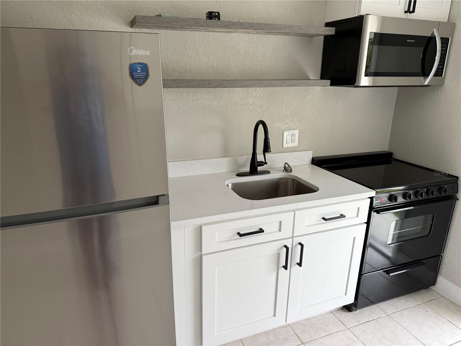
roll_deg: -0.6
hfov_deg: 71.6
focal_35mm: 24
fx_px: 320
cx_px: 230
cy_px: 173
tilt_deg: -16.3
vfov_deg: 56.8
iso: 400
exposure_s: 1/60
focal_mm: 6.76
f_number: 1.78
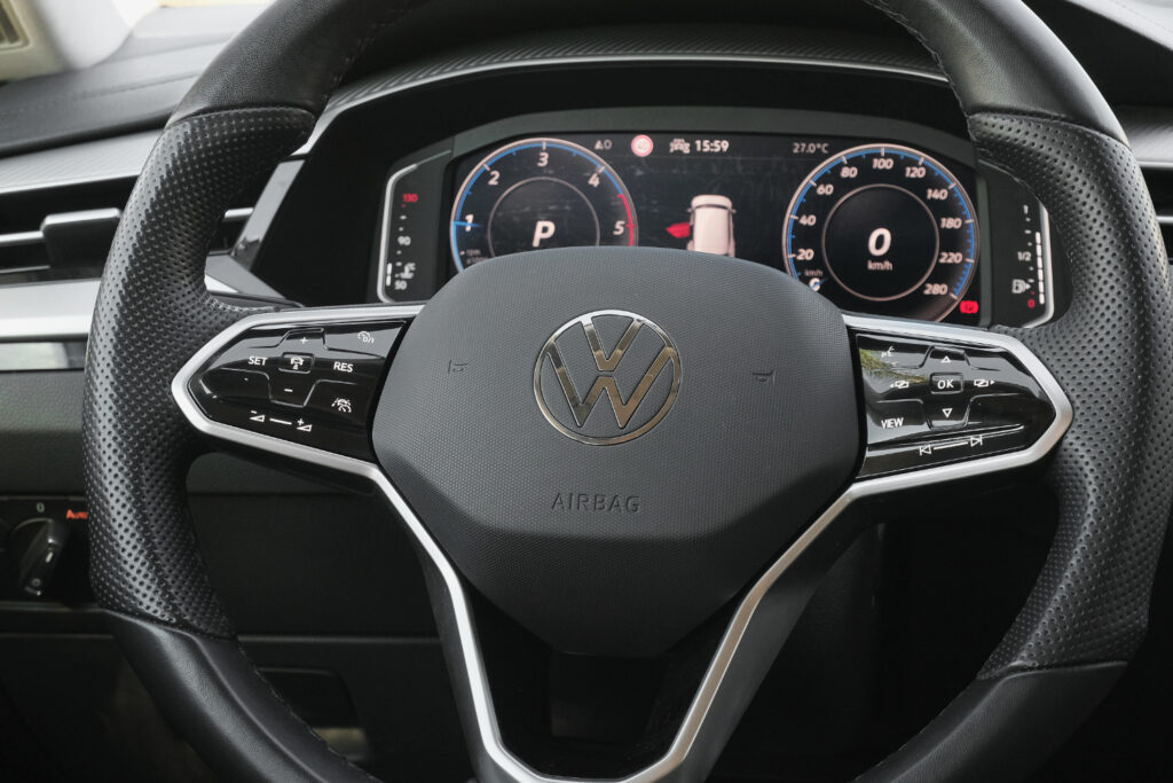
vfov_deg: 20.0
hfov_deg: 29.7
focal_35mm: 68
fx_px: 2216
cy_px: 392
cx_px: 586
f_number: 8
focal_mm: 45
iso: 2000
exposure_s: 1/125
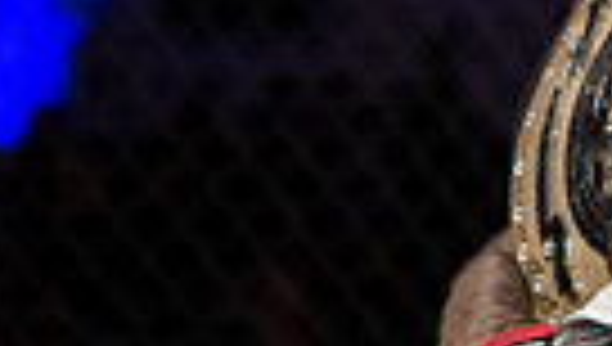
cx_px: 1058
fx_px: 3039
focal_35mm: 187
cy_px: -182
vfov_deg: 6.4
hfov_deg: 10.8
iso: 1250
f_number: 2.8
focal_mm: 42
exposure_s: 1/1000
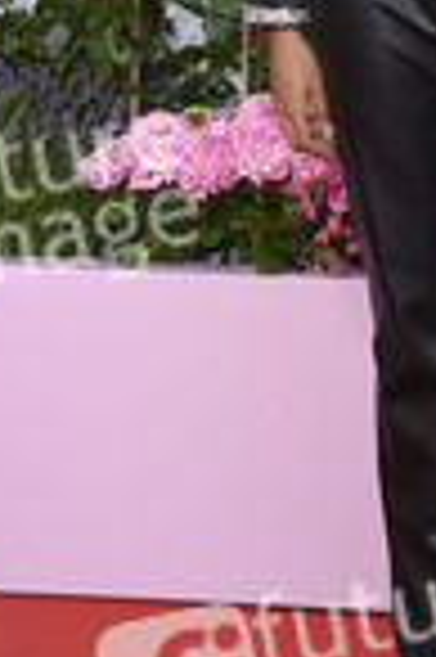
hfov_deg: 7.7
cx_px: 458
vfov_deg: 11.4
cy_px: -4
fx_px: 3241
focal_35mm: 178
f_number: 6.3
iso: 640
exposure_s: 1/250
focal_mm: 65
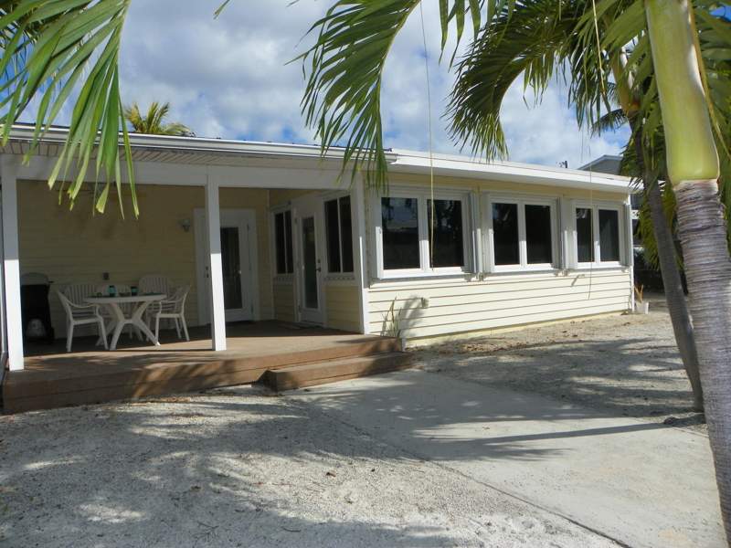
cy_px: 274
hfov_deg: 67.3
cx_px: 366
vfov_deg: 53.1
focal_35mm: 26
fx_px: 549
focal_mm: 4.6
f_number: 5.6
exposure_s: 1/640
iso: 64
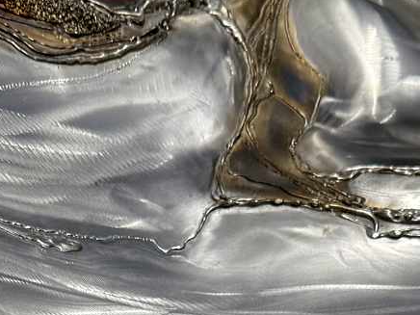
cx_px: 197
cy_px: 544
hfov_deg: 22.3
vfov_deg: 14.9
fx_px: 1068
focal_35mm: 88
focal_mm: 6.8
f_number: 1.8
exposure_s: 1/32258
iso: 50
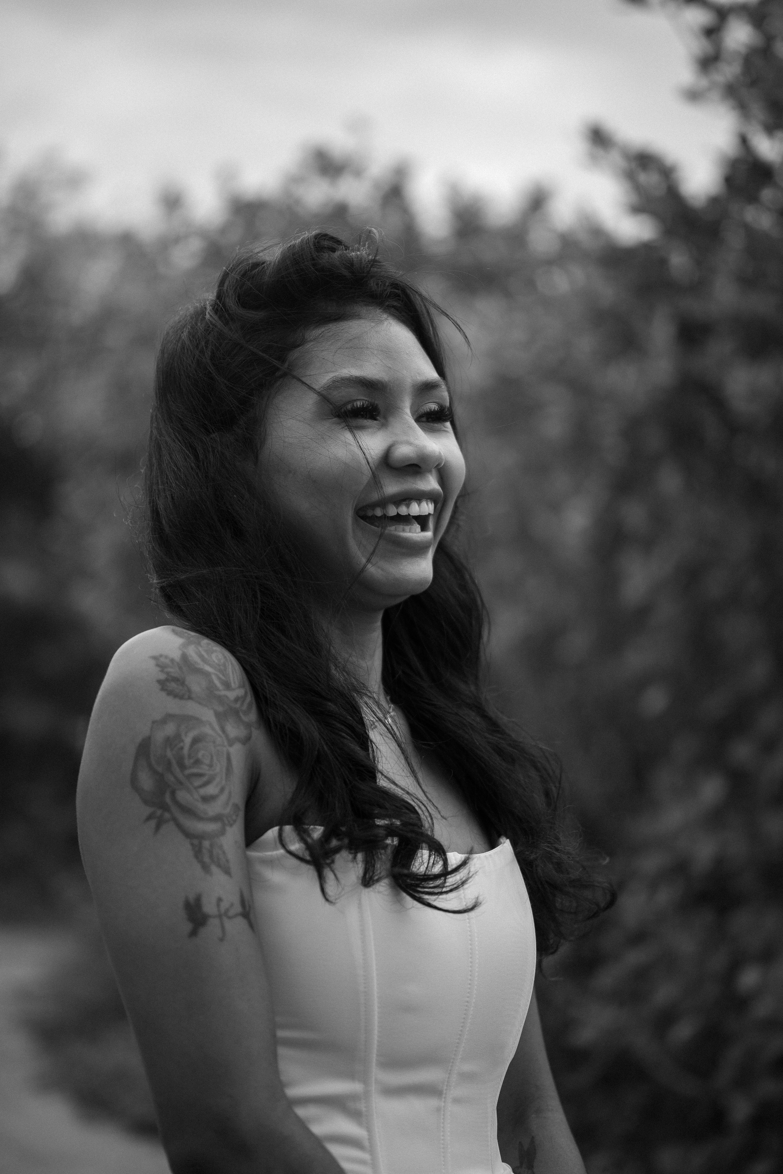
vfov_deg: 24.2
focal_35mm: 84
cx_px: 392
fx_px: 2740
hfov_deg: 16.3
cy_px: 587
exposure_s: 1/400
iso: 100
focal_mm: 56
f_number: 1.7
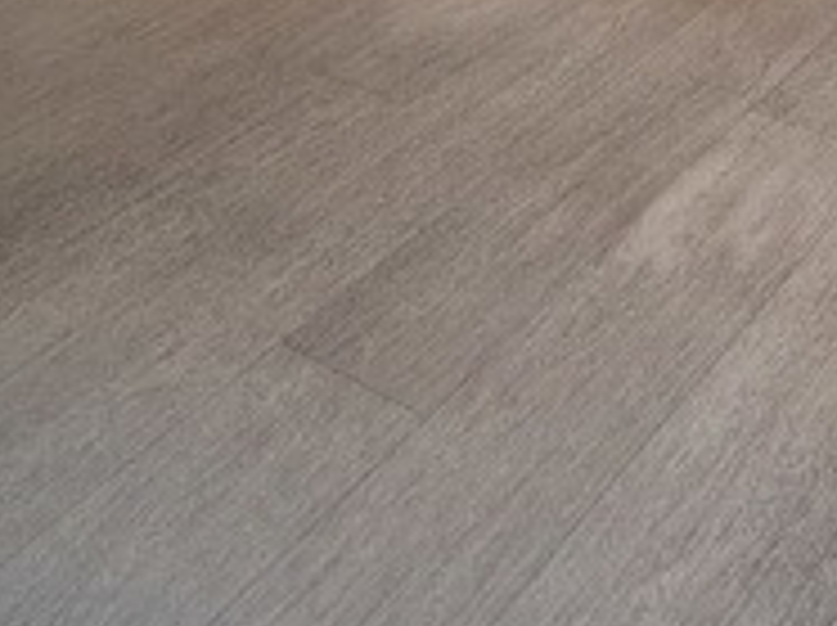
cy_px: -518
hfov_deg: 31.6
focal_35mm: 56
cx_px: 846
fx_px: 1352
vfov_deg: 19.3
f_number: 2.2
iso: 80
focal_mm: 1.74
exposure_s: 1/50
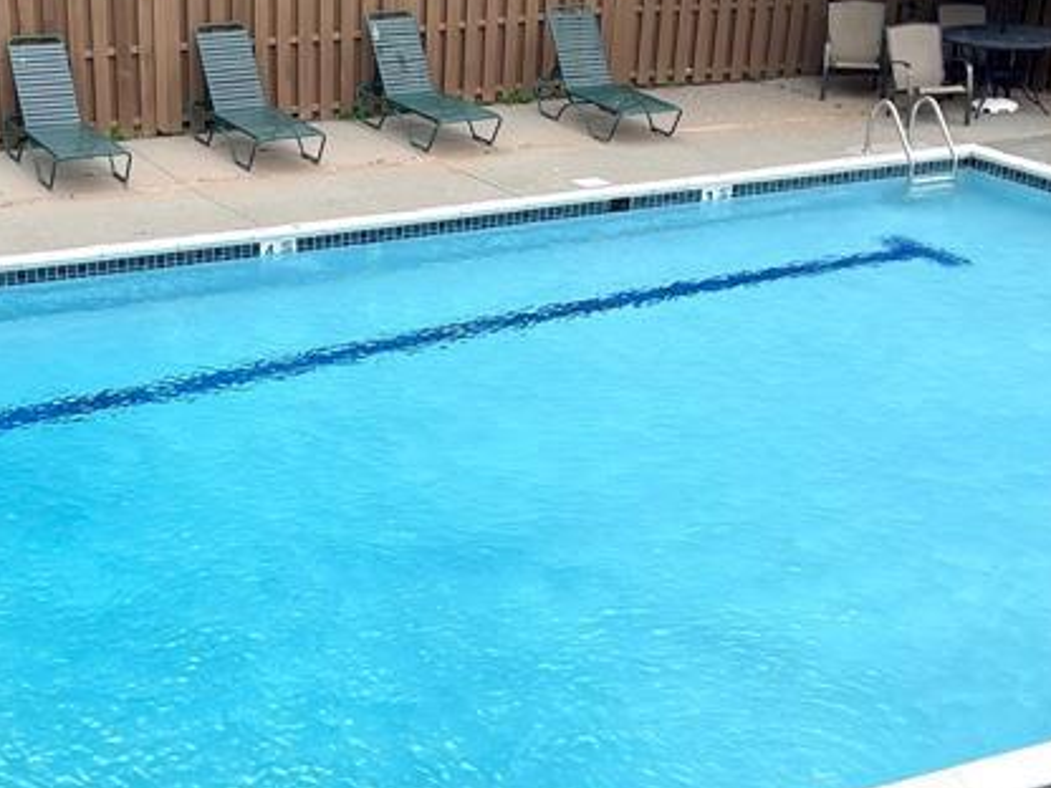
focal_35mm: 64
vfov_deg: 22.8
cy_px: 566
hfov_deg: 29.9
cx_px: 296
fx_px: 1943
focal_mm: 5.1
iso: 32
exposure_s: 1/1575
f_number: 1.6
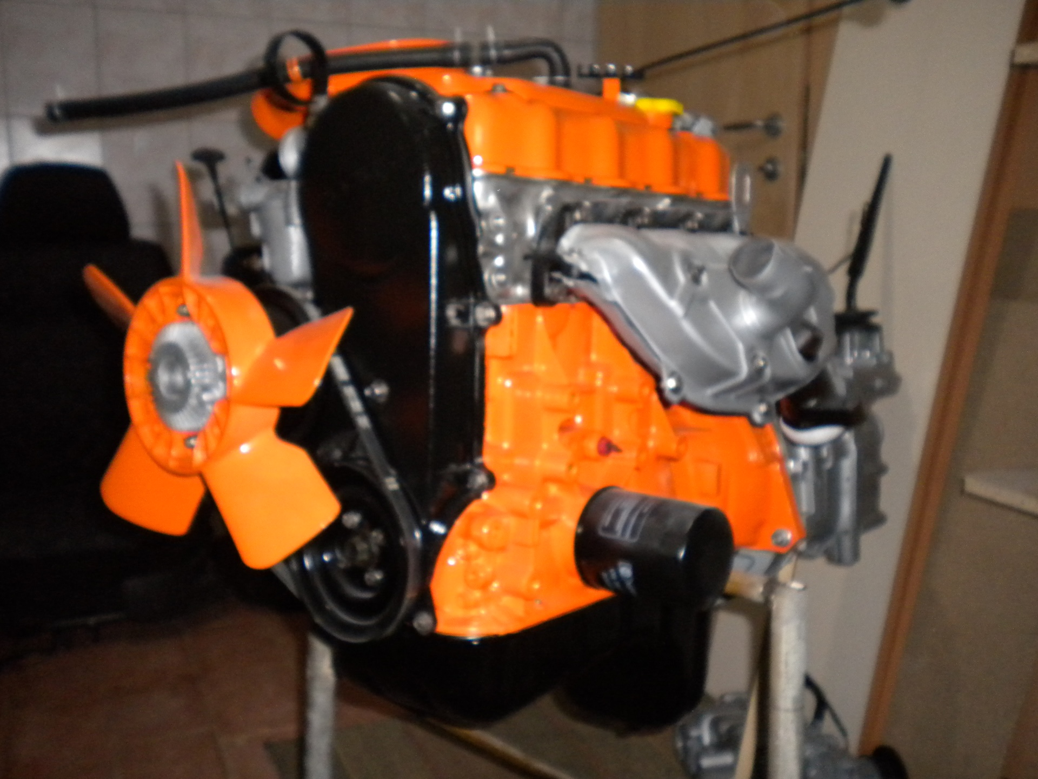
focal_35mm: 35
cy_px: 390
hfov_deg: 52.6
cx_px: 519
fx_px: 1050
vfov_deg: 40.7
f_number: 3.1
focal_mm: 6.3
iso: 400
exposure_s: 1/30
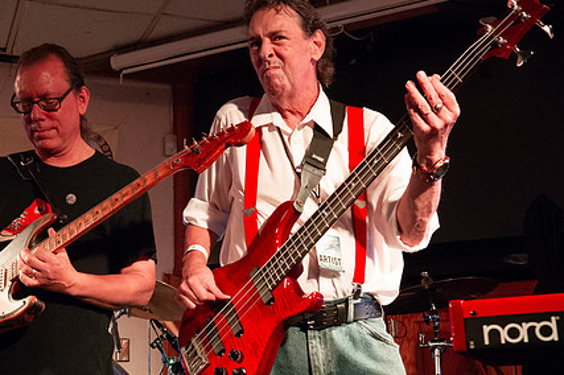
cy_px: 209
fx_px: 892
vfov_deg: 23.7
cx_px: 194
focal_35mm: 57
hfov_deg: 34.8
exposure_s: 1/80
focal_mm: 38
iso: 6400
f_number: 6.3
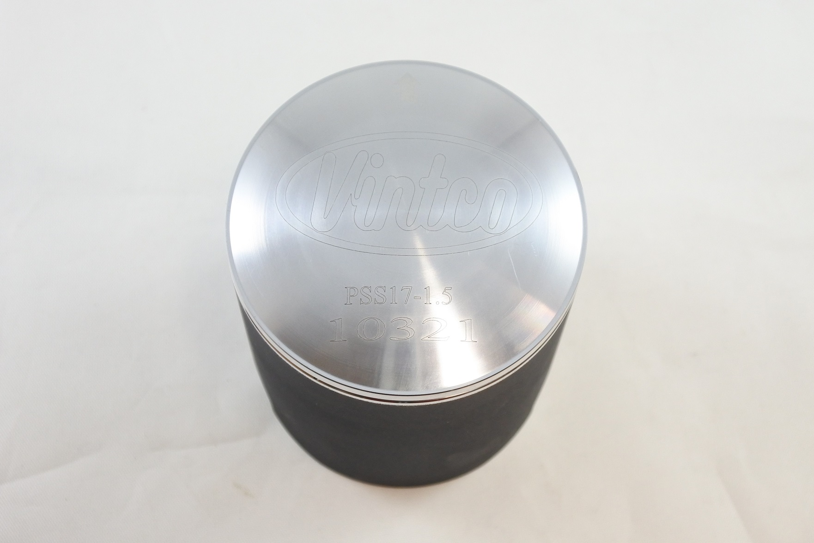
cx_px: 407
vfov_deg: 25.5
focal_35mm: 53
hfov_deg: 37.5
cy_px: 272
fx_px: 1198
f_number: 4.5
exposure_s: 1/125
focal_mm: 19.7
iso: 640
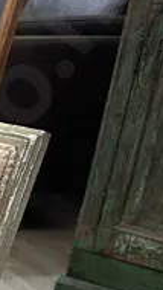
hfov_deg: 7.5
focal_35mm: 141
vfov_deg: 13.2
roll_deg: -1.6
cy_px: 578
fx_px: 1082
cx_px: -341
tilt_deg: -33.9
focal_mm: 6.86
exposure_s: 1/100
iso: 200
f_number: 1.78
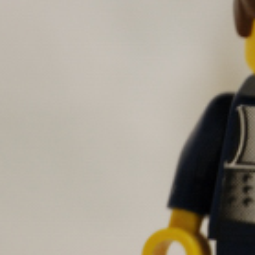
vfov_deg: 1.8
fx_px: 8101
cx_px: 290
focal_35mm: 972
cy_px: 77
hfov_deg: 1.8
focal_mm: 165
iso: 400
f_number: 7.1
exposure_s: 1/20
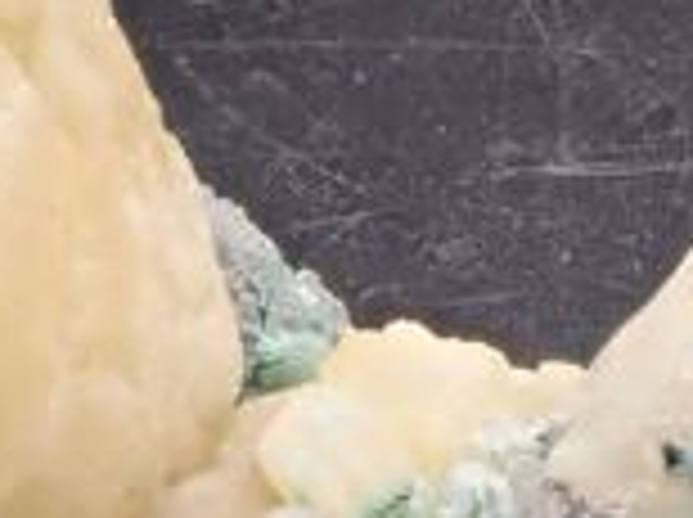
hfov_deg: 6.4
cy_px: 613
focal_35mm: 312
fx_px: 6236
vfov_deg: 4.7
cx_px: 266
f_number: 6.3
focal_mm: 18
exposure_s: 1/400
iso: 640
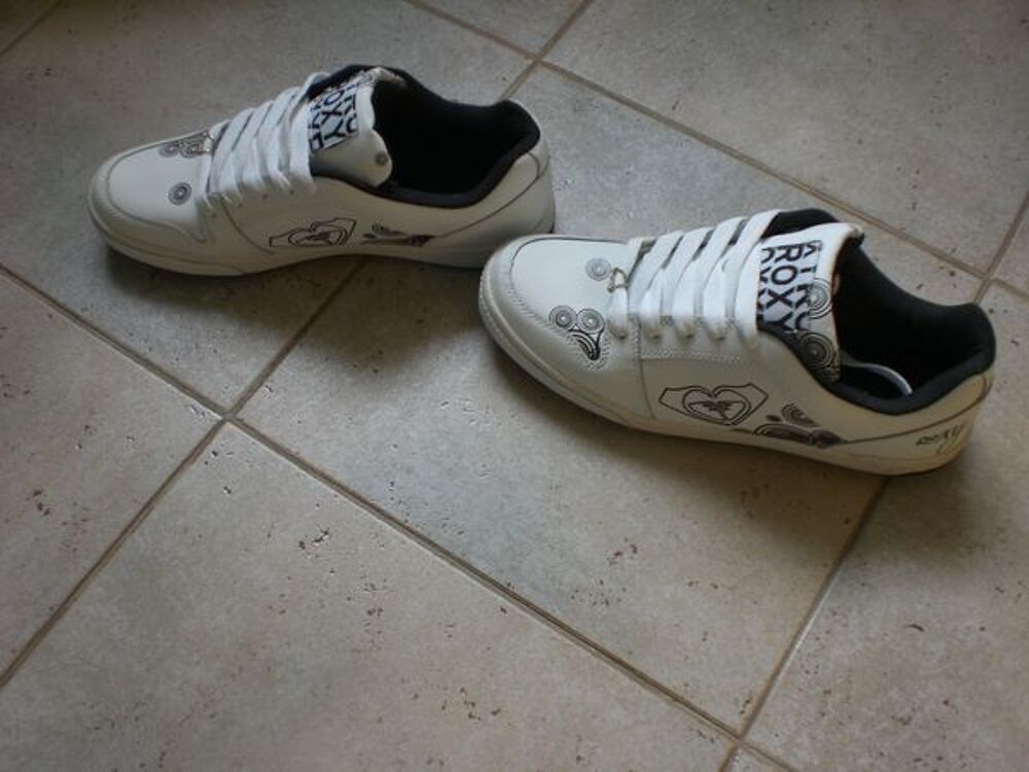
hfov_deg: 49.0
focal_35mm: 38
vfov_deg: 37.7
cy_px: 386
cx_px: 514
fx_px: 1130
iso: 50
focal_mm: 6.3
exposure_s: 1/125
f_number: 3.1
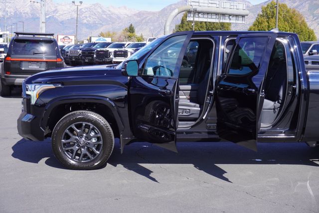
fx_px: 479
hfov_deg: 36.8
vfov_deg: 25.1
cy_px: 106
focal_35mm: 54
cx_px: 160
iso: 100
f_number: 10
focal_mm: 36
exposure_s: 1/100
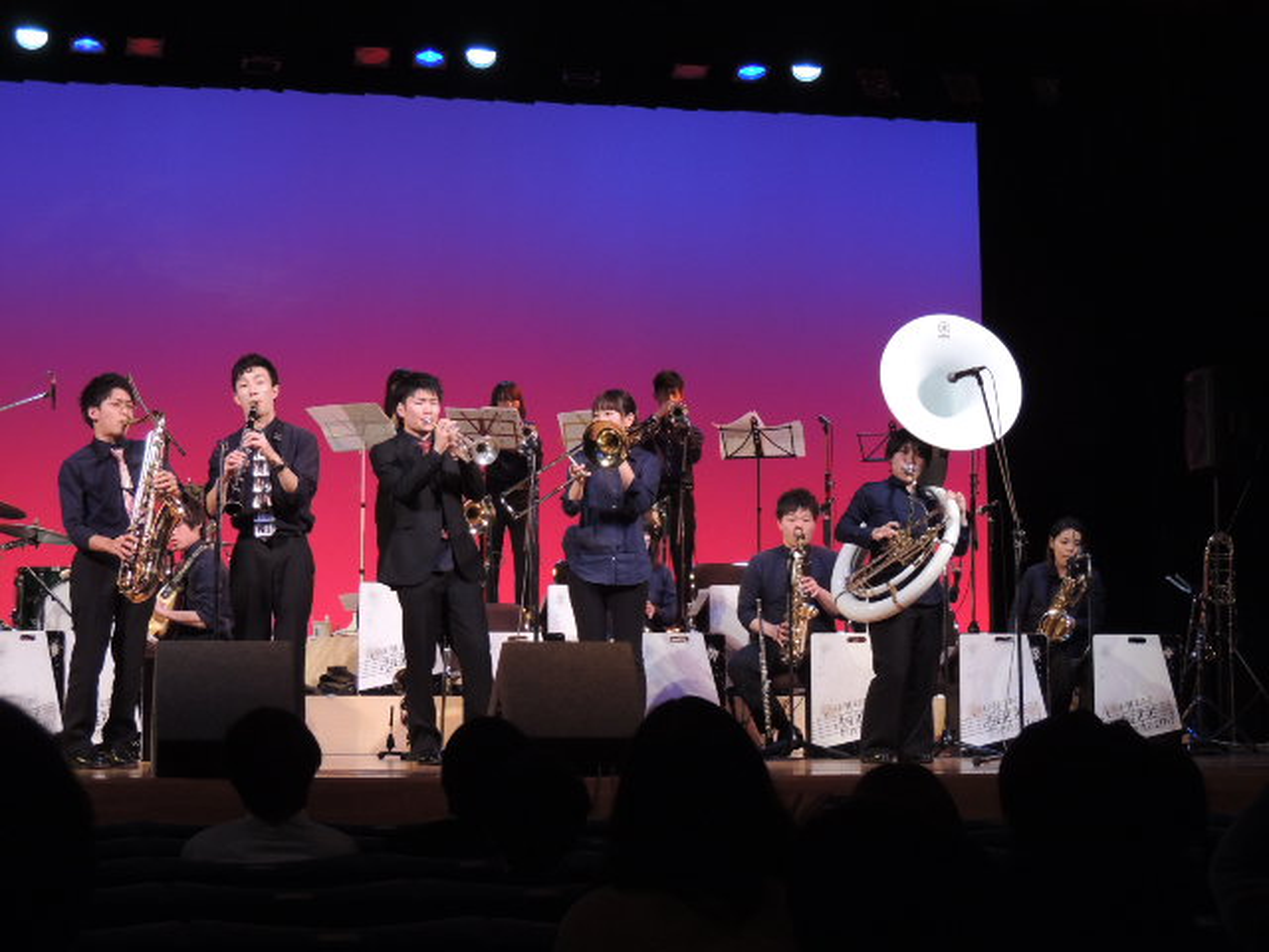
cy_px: 476
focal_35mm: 75
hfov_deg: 26.0
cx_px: 634
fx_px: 2749
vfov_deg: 19.6
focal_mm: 13.3
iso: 400
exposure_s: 1/40
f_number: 3.9
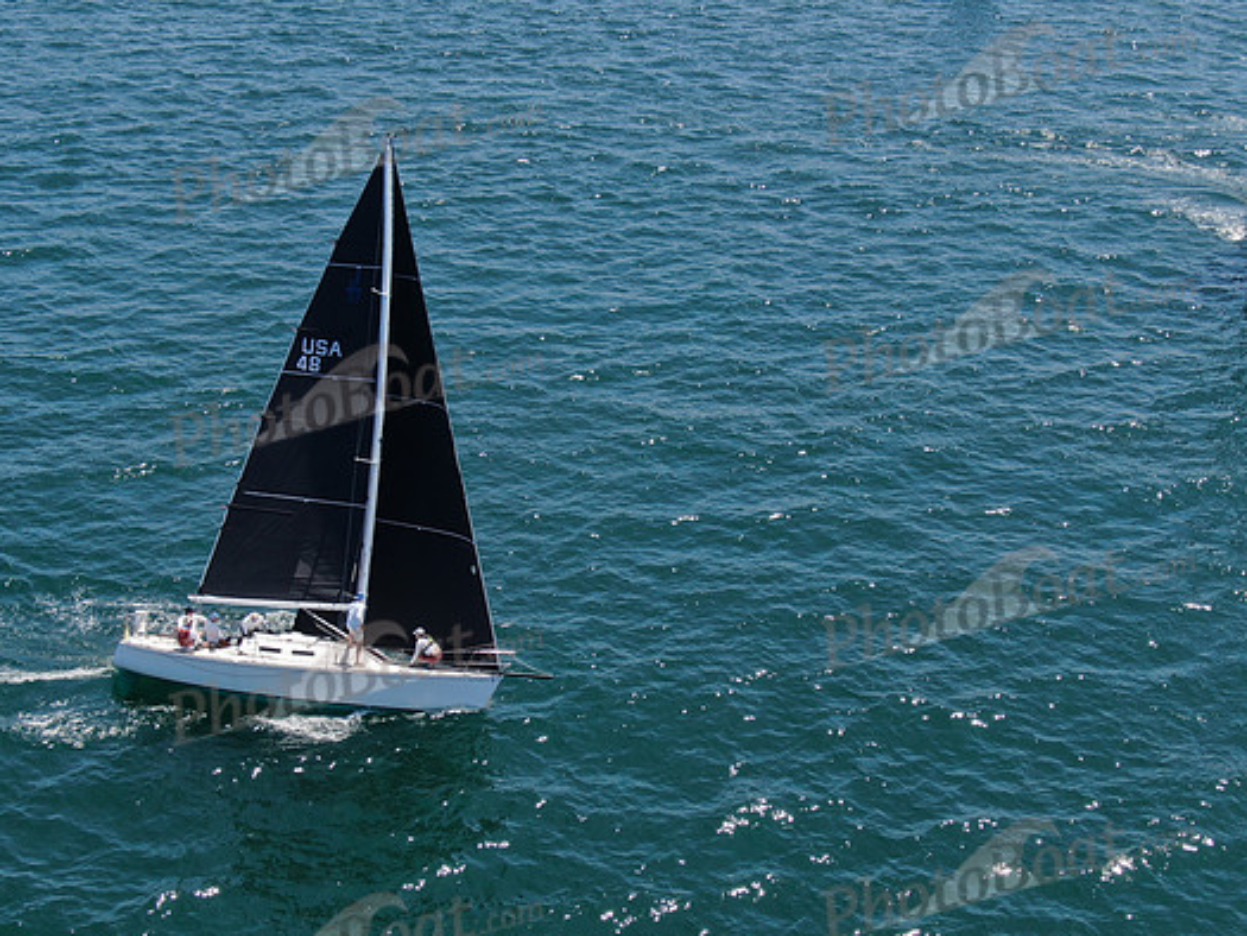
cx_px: 684
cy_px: 500
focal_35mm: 53
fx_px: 1910
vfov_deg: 27.5
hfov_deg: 36.1
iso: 100
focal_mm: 8.6
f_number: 3.8
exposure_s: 1/640
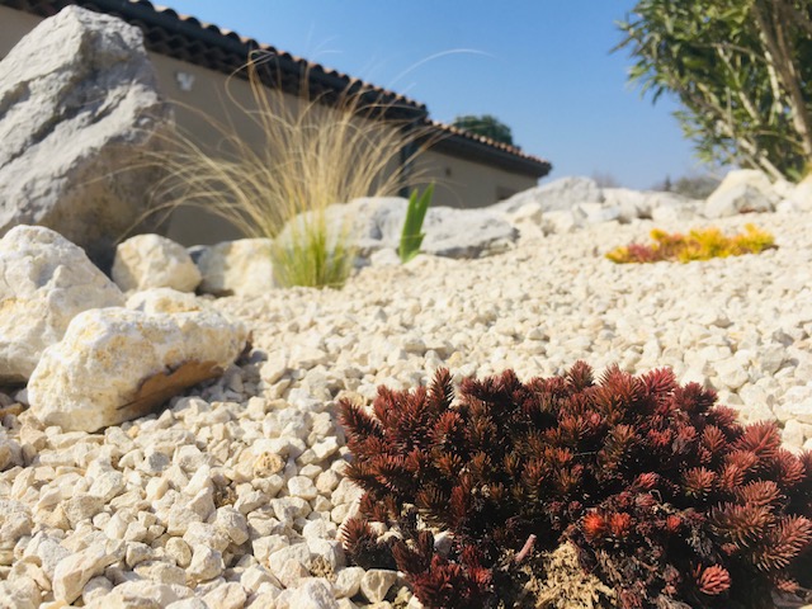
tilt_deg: -2.6
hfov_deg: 61.7
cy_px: 304
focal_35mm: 29
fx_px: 680
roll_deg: -2.3
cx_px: 406
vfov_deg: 48.2
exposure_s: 1/1451
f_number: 2.2
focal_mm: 4.15
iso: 25
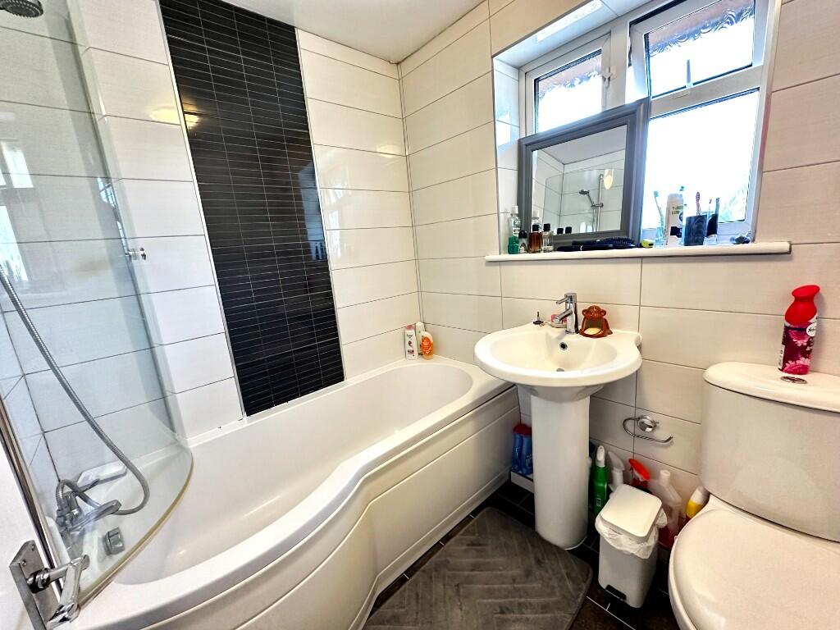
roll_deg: +5.9
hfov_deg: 102.1
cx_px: 420
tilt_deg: -12.4
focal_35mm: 14
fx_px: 340
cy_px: 315
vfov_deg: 85.7
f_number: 2.2
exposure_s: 1/75
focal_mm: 2.22
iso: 320
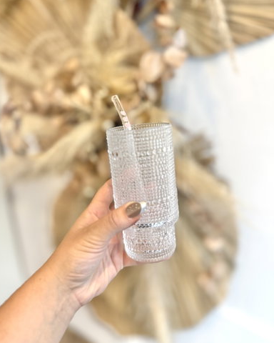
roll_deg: -2.2
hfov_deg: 54.9
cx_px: 133
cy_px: 155
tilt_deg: -24.4
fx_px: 264
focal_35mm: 26
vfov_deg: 65.9
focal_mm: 6.76
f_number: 1.78
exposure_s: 1/121
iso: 200
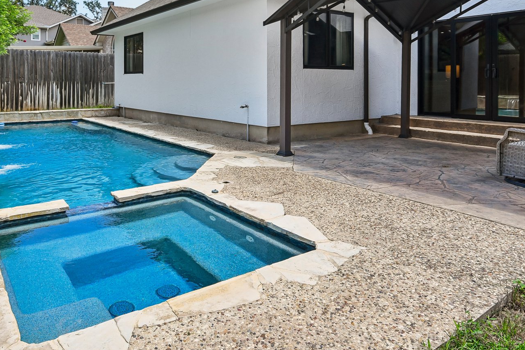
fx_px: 394
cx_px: 217
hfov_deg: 66.9
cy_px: 85
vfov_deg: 46.1
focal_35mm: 27
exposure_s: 1/250
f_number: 8
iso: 400
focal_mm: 17
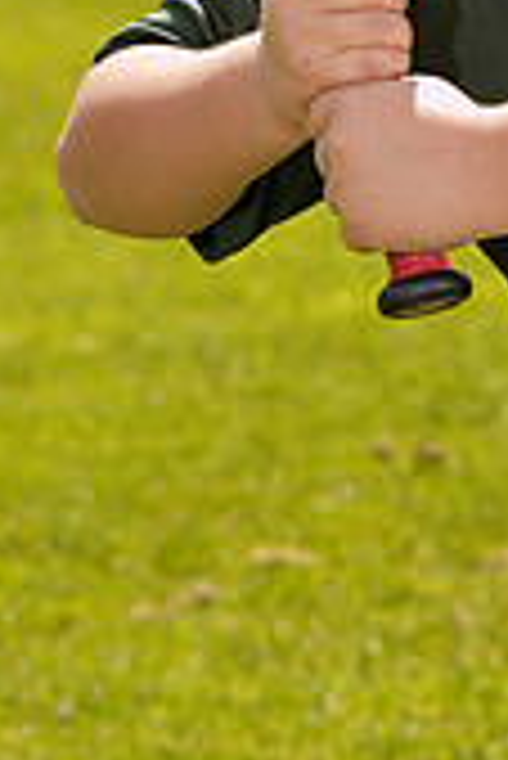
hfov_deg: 4.0
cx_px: 605
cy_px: -234
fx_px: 7245
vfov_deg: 6.0
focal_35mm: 343
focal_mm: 100
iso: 80
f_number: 9
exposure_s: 1/160
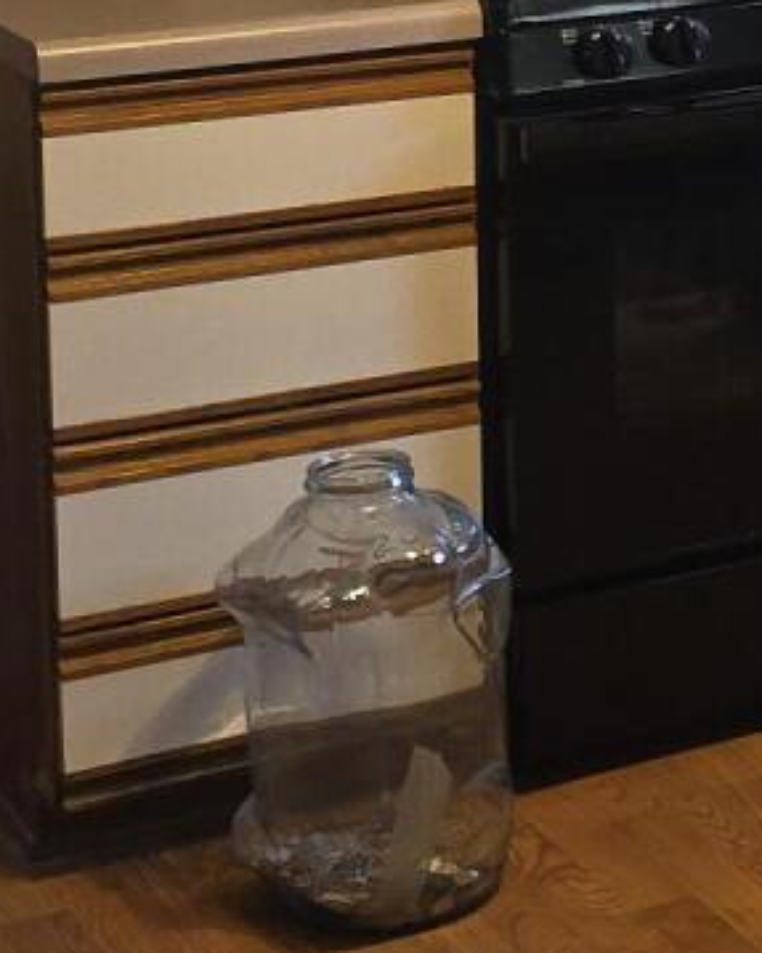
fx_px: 3525
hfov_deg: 11.0
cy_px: -175
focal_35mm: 125
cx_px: 1641
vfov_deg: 14.9
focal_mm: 6.3
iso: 125
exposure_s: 1/60
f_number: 1.7
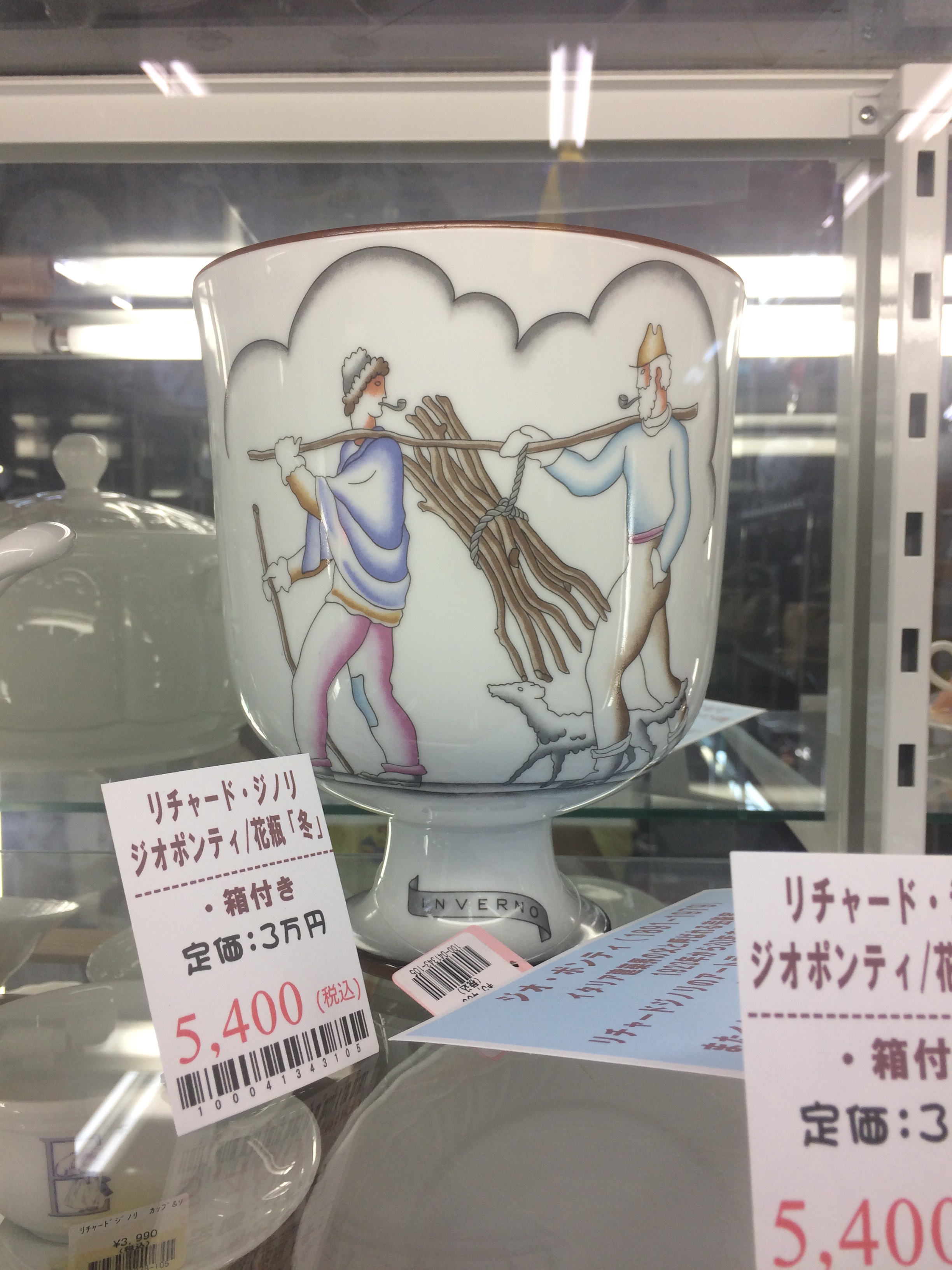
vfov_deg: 61.7
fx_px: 1063
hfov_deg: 48.2
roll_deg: -1.0
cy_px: 635
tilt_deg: -4.8
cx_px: 476
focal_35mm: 29
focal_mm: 4.15
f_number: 2.2
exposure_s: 1/100
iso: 50
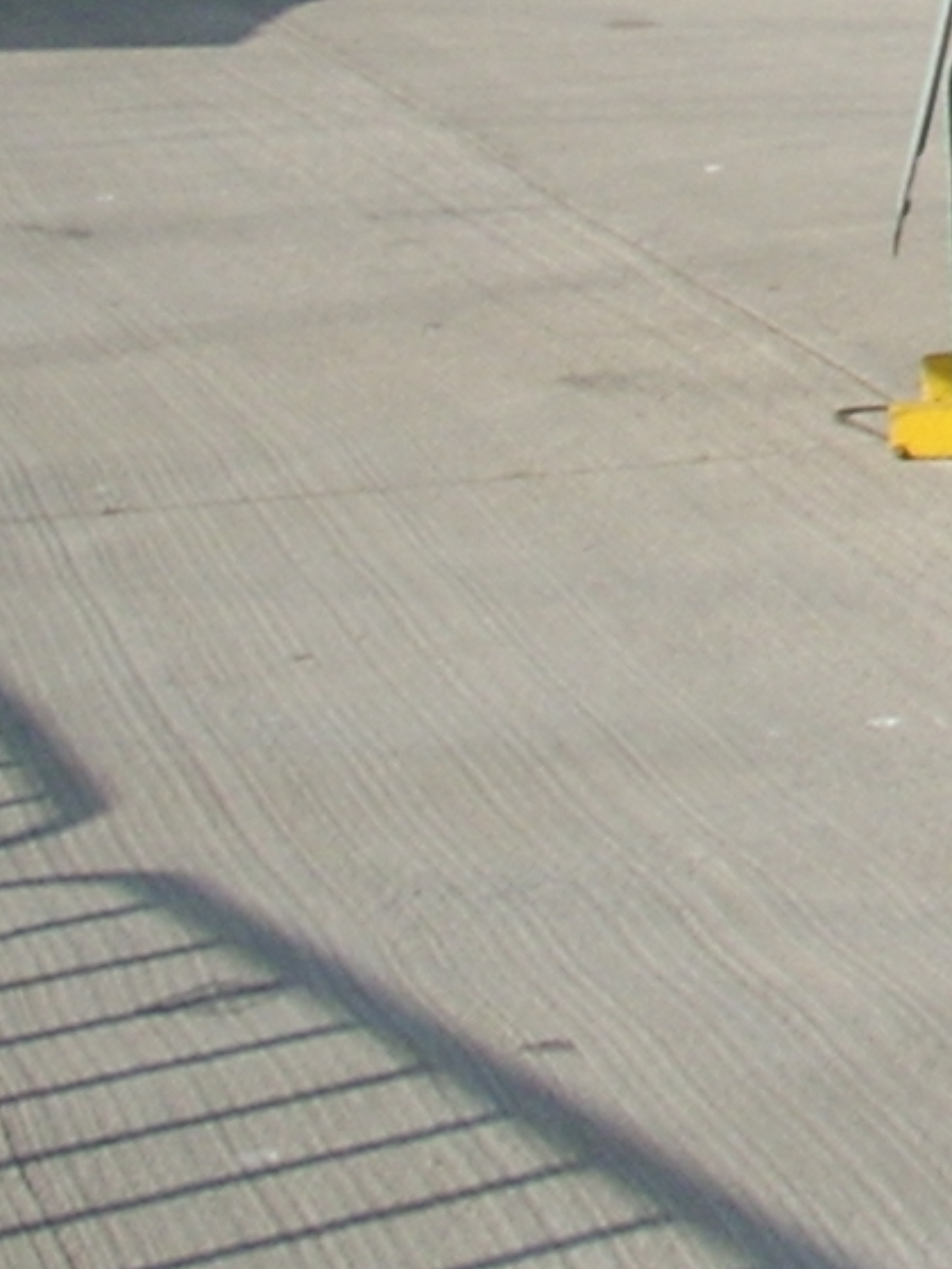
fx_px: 6197
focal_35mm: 169
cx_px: 2511
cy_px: -607
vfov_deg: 11.3
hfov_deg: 7.9
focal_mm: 6.2
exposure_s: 1/285
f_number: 5.6
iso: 64
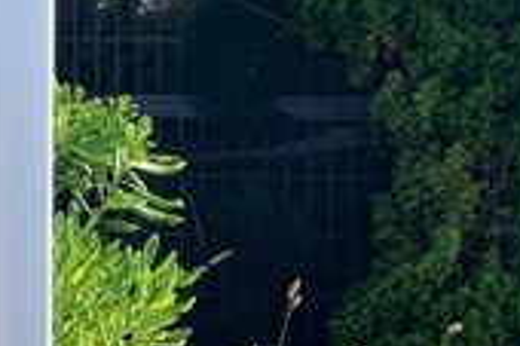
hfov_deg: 11.0
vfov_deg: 8.4
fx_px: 2352
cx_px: -661
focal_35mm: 163
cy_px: 18
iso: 25
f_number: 1.8
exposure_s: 1/991
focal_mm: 4.25
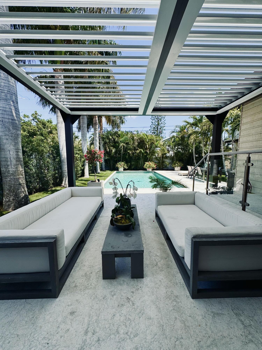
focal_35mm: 14
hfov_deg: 85.7
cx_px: 131
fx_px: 141
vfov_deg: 102.1
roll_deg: +0.6
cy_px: 175
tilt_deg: -7.4
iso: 50
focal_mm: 2.22
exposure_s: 1/1160
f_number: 2.2
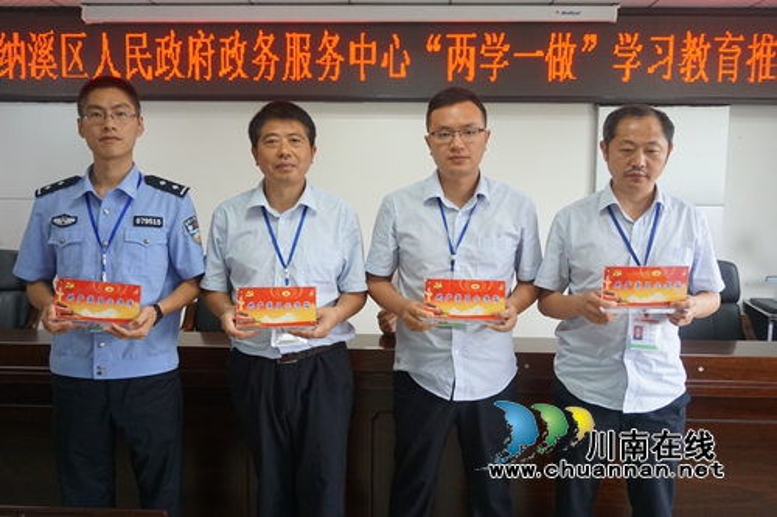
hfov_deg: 57.2
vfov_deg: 39.9
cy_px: 258
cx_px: 388
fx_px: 712
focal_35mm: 33
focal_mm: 22
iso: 1000
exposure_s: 1/160
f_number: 4
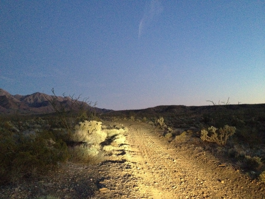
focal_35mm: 35
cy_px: 100
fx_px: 268
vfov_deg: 40.7
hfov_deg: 52.6
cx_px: 132
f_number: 2.4
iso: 800
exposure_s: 1/15
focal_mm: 4.28
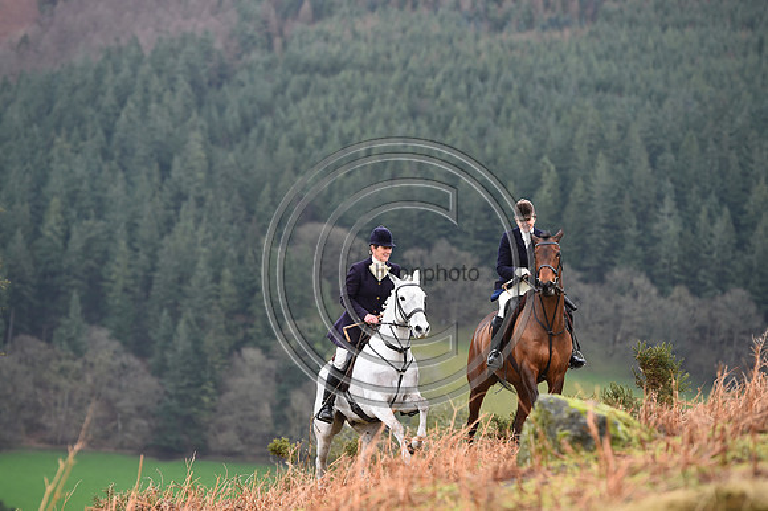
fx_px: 3518
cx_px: 384
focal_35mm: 165
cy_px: 256
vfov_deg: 8.3
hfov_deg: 12.5
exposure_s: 1/800
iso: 720
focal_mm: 165
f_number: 4.5
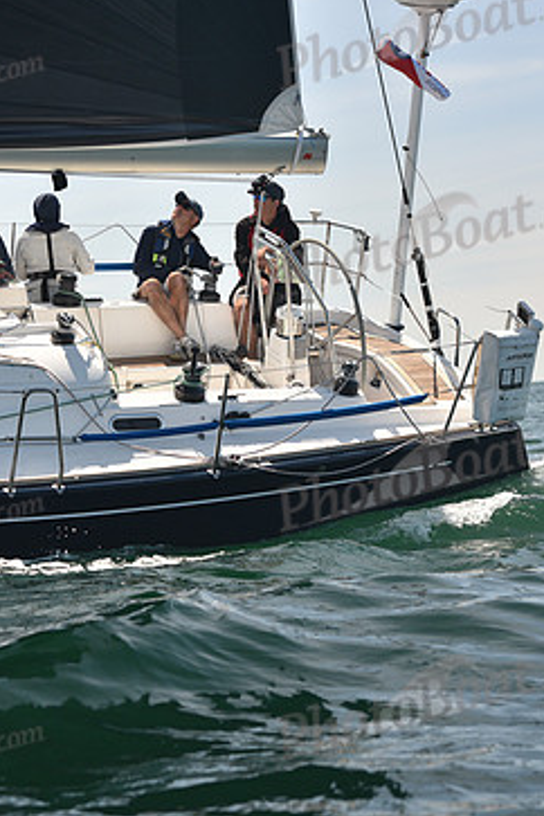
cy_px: 388
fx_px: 2538
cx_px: 162
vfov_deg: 18.3
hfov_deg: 12.2
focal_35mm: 112
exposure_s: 1/640
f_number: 4.5
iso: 250
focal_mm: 70
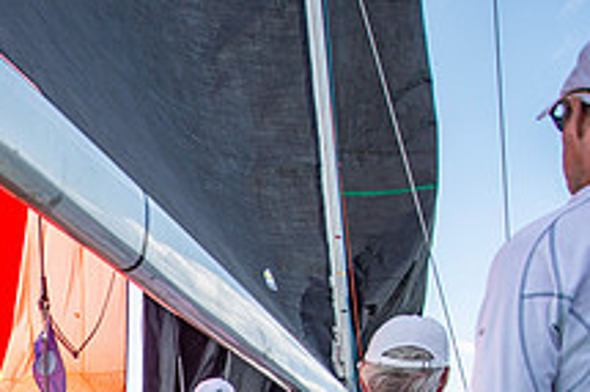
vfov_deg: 24.8
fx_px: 753
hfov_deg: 34.1
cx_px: -123
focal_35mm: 46
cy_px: 528
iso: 250
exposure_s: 1/1600
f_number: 5
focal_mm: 15
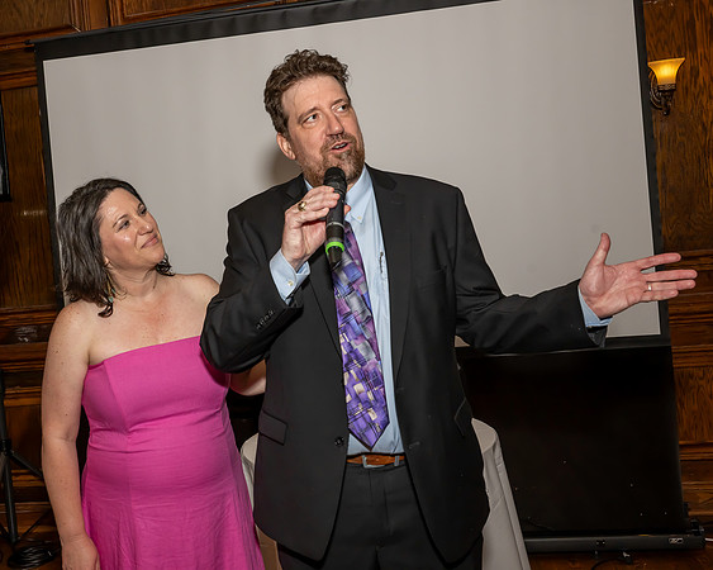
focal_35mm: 39
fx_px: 828
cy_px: 255
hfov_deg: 45.9
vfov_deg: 37.9
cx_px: 239
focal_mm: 31.5
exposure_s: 1/250
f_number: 8
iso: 640
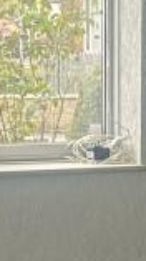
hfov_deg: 6.5
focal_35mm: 185
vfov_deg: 11.4
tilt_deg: -13.6
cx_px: 189
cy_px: 337
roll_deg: -0.7
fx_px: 1277
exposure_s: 1/121
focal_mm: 5.7
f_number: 1.5
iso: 125
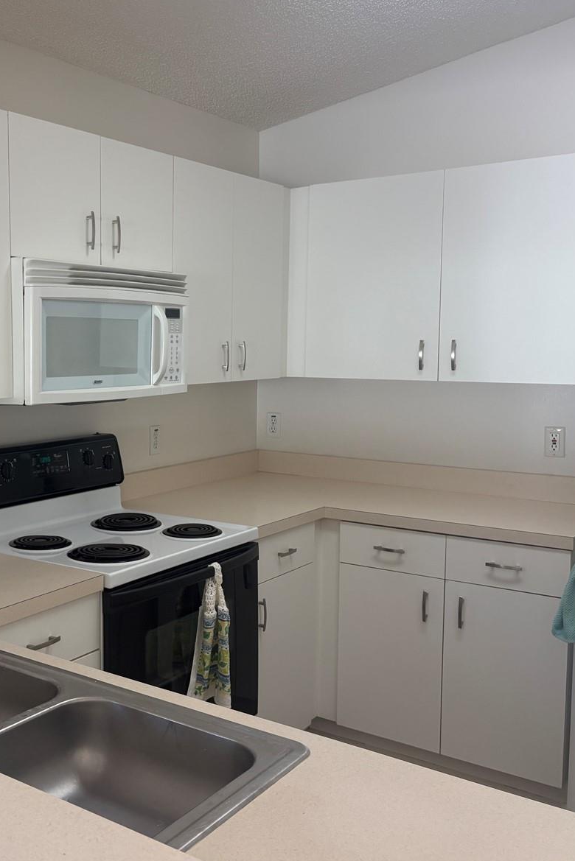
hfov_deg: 34.8
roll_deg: +0.5
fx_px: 886
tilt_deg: -4.9
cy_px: 424
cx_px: 113
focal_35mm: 37
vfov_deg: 51.9
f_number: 1.6
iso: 80
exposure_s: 1/120
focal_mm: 5.96
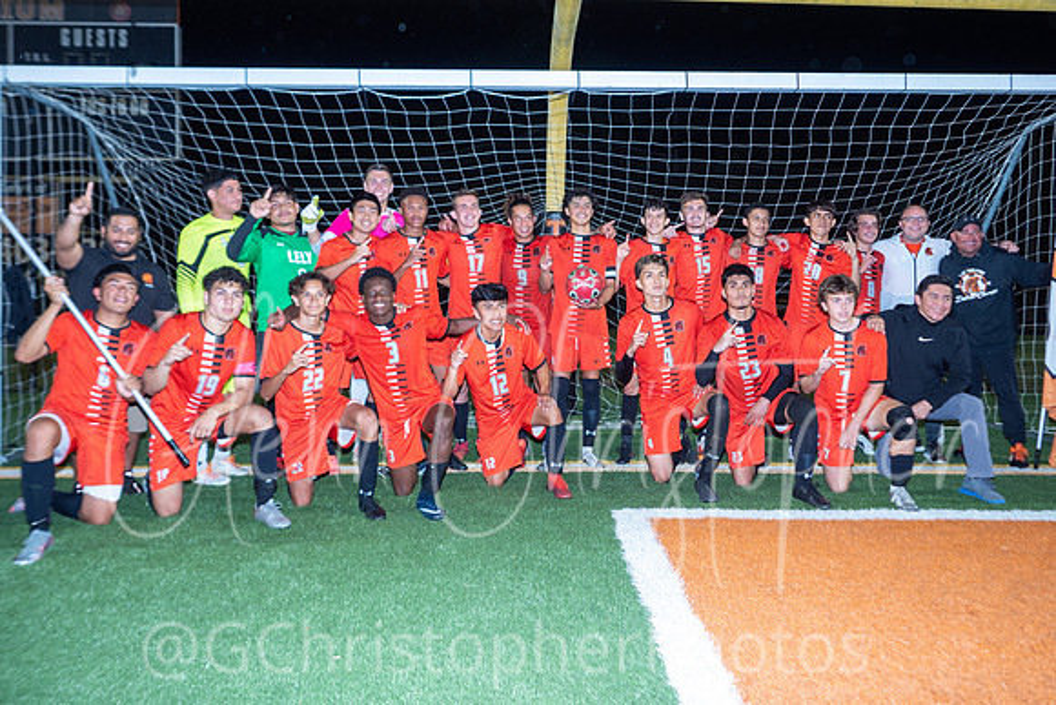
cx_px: 549
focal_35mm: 27
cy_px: 299
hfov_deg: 66.5
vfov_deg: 47.1
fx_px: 805
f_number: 2.8
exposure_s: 1/60
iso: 200
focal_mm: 12
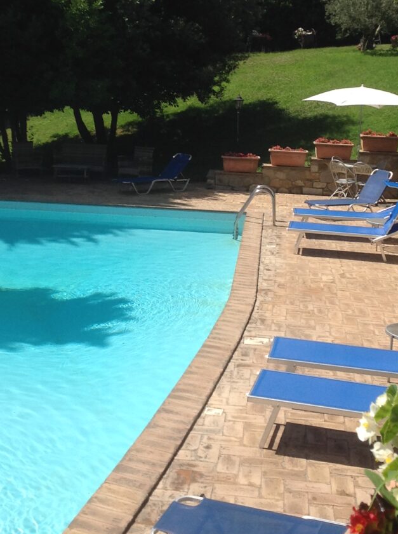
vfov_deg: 30.0
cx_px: 202
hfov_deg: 22.9
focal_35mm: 64
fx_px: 984
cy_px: 162
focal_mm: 4.28
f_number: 2.4
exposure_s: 1/2747
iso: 64
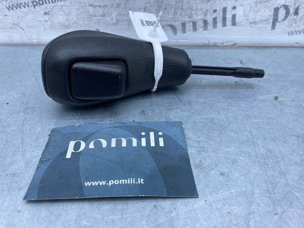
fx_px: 237
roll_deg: -2.4
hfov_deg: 65.3
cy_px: 115
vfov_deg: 51.4
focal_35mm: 27
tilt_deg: -39.8
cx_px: 151
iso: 32
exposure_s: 1/471
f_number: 1.8
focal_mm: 4.25
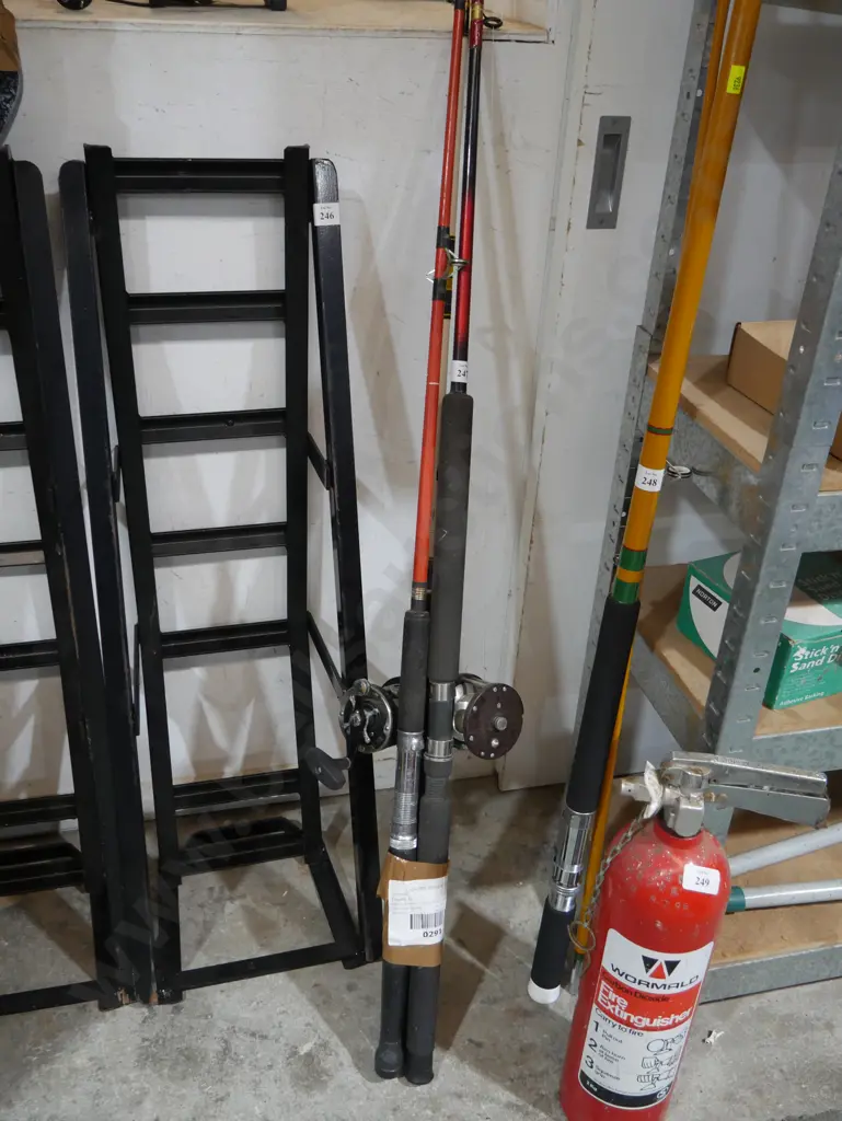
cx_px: 421
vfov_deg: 56.8
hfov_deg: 44.2
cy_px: 560
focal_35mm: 32
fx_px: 1037
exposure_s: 1/60
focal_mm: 16
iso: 800
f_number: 3.6
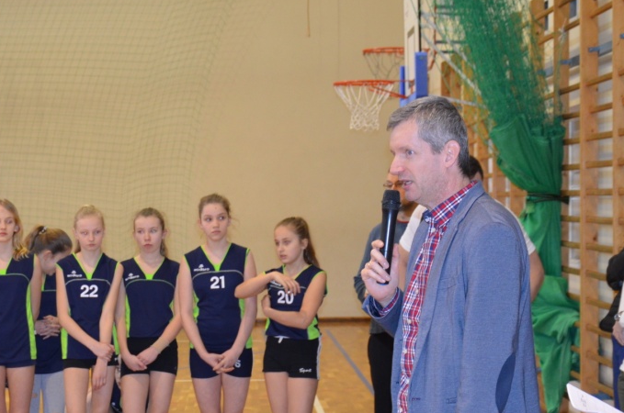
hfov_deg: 20.0
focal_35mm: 102
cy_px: 288
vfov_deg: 13.4
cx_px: 163
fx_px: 1760
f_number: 4.8
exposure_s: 1/60
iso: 1400
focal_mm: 45
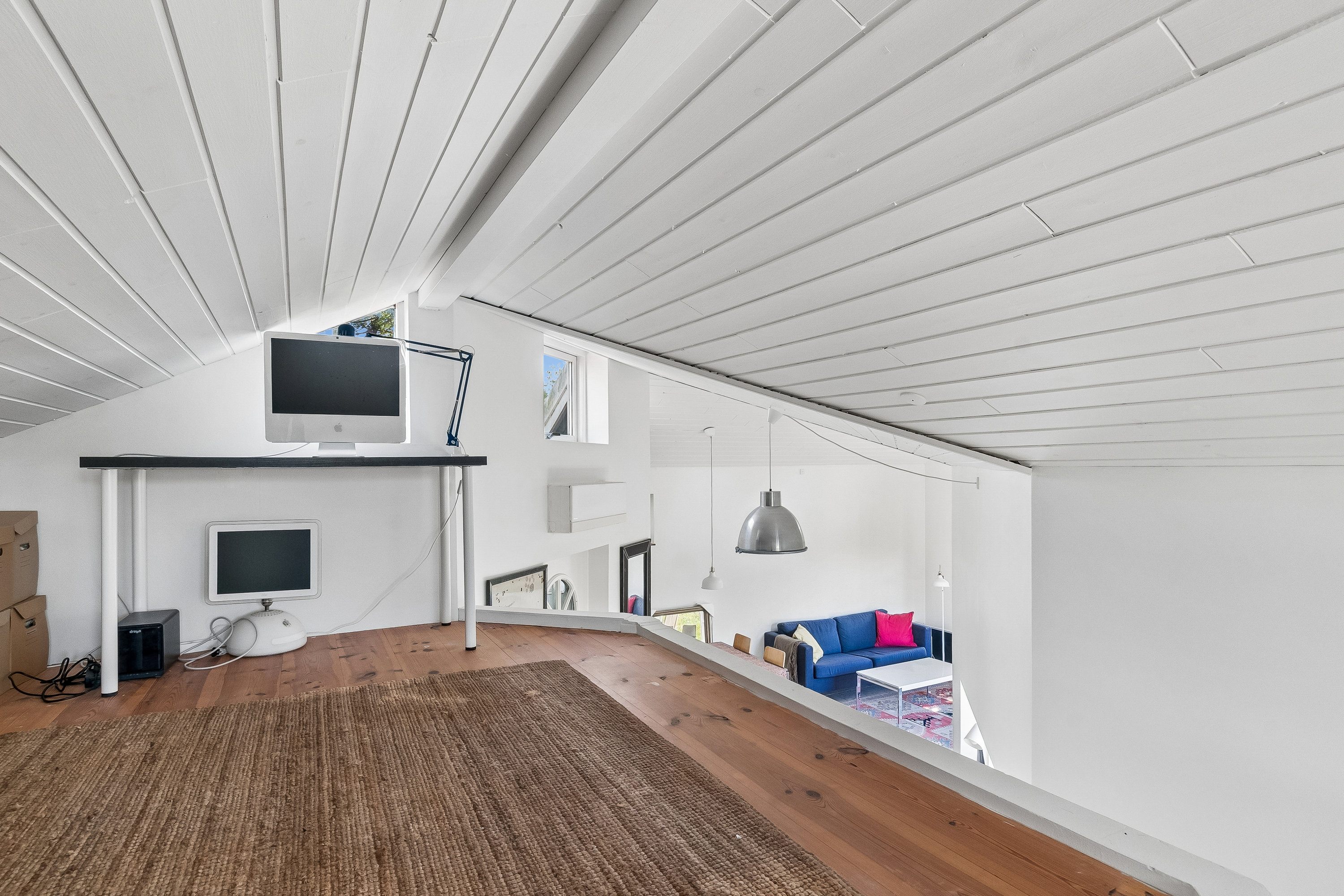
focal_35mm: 18
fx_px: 672
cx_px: 672
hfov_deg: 90.0
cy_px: 448
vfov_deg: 67.4
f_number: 10
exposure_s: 1/4
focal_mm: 12
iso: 200
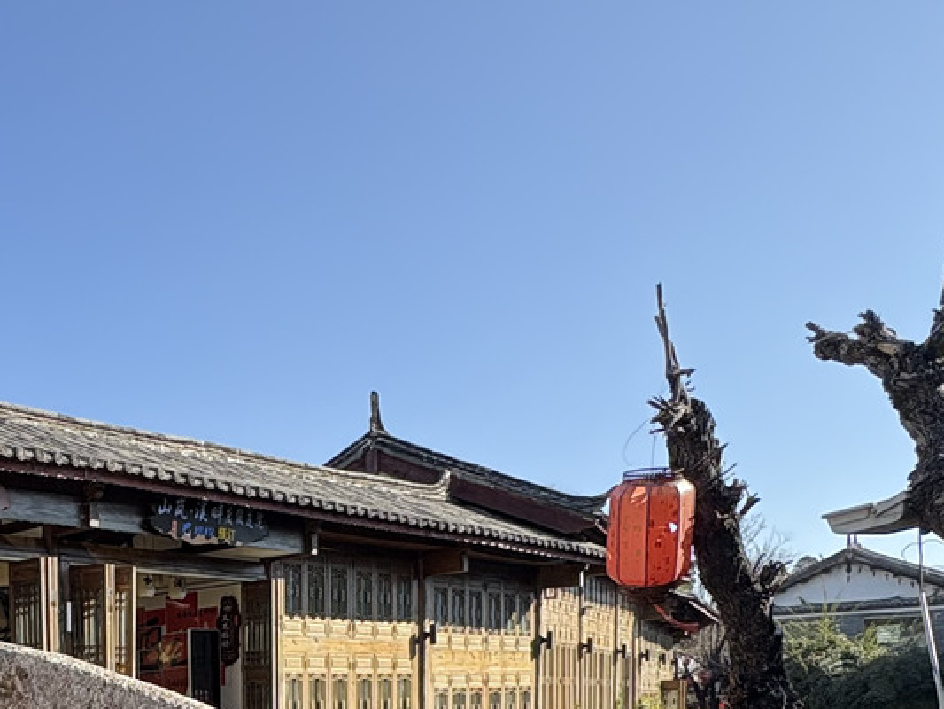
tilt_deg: -3.0
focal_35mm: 42
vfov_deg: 30.6
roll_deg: +2.0
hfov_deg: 40.3
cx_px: 43
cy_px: 787
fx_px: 1146
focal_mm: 2.22
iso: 64
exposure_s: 1/652
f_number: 2.2
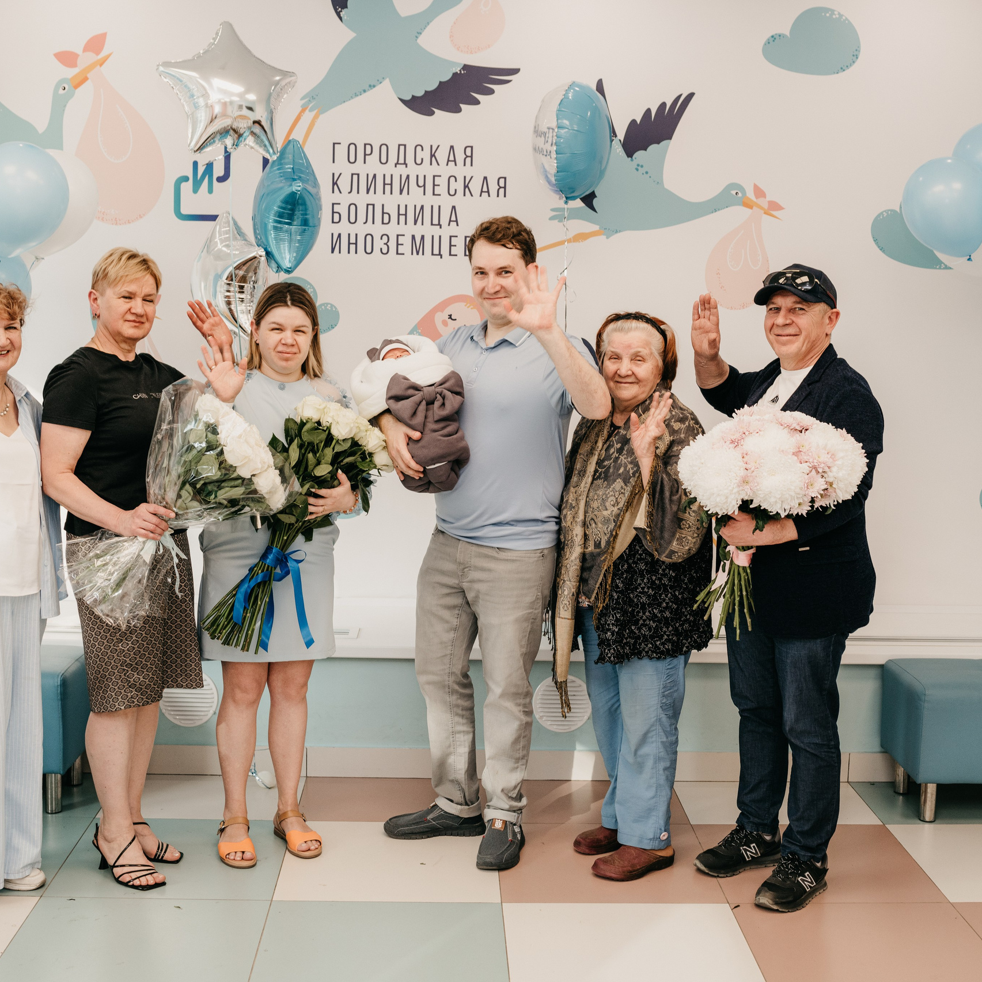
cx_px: 496
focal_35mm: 46
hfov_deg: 36.8
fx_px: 1476
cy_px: 476
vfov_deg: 36.8
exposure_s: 1/160
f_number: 4
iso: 320
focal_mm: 35
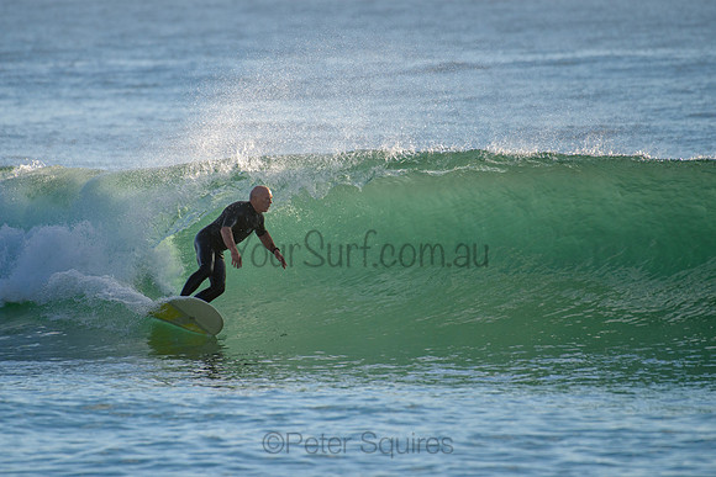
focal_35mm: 611
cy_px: 195
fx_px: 12163
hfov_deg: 3.4
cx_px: 309
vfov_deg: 2.3
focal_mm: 500
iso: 220
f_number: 5.6
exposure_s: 1/2000
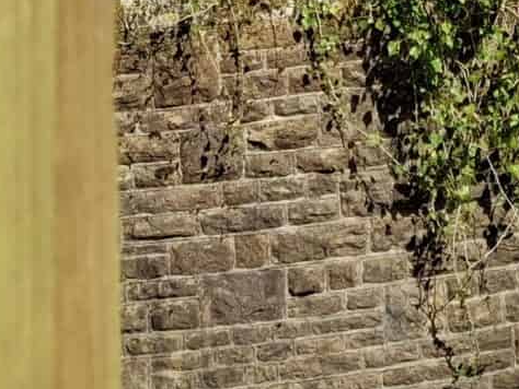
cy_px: -657
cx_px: 567
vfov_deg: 9.4
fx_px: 2025
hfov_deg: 14.3
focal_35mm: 135
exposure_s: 1/1198
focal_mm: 4.69
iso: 25
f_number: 1.8
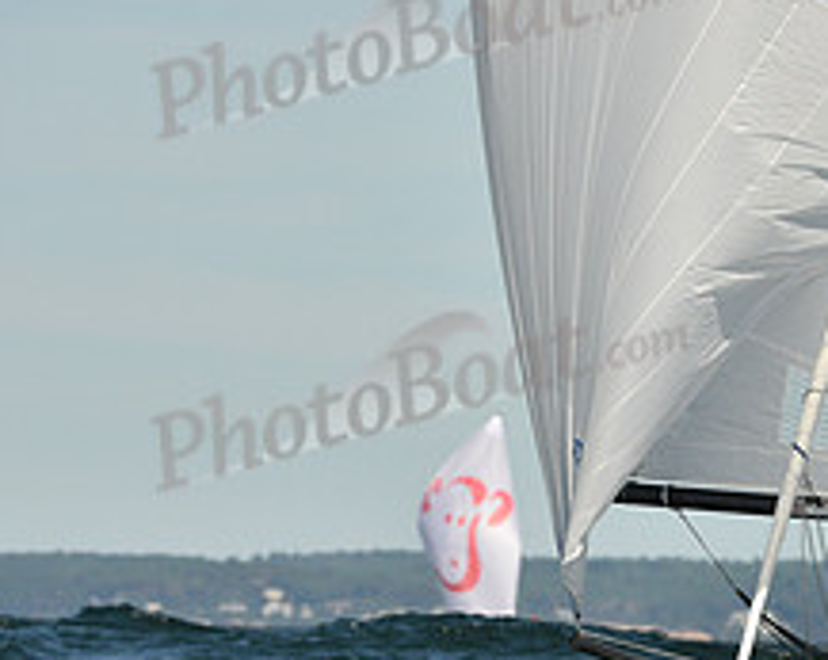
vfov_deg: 2.1
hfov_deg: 2.7
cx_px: 889
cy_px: 536
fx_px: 17841
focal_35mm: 729
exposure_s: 1/1250
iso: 250
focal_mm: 290
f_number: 7.1
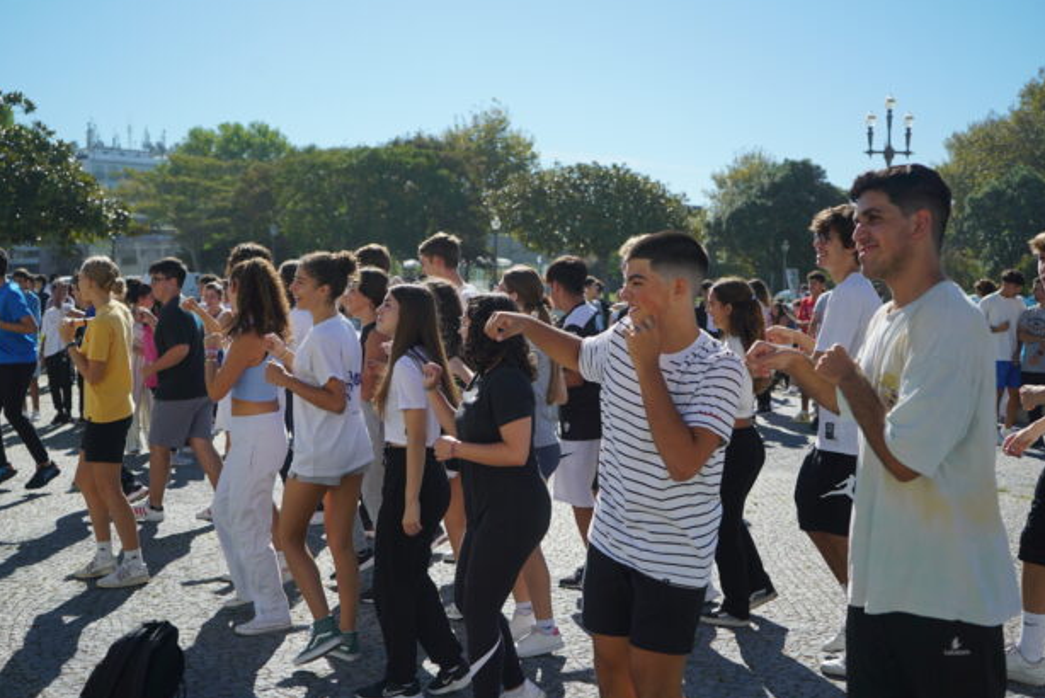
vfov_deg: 31.9
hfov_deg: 46.4
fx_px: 1220
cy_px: 346
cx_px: 522
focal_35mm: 42
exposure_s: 1/1600
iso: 125
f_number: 4
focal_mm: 41
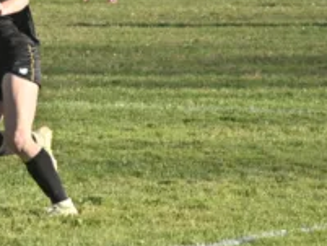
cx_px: -36
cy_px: 64
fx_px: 3252
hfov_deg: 5.7
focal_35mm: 344
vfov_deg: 4.3
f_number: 11
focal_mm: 160
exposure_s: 1/4000
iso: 2500
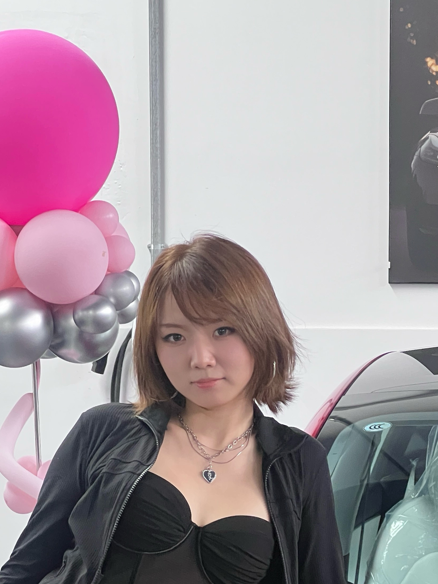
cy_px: 505
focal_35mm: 141
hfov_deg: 10.5
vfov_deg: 13.9
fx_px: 2379
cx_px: 315
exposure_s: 1/50
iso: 320
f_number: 2.8
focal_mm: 9
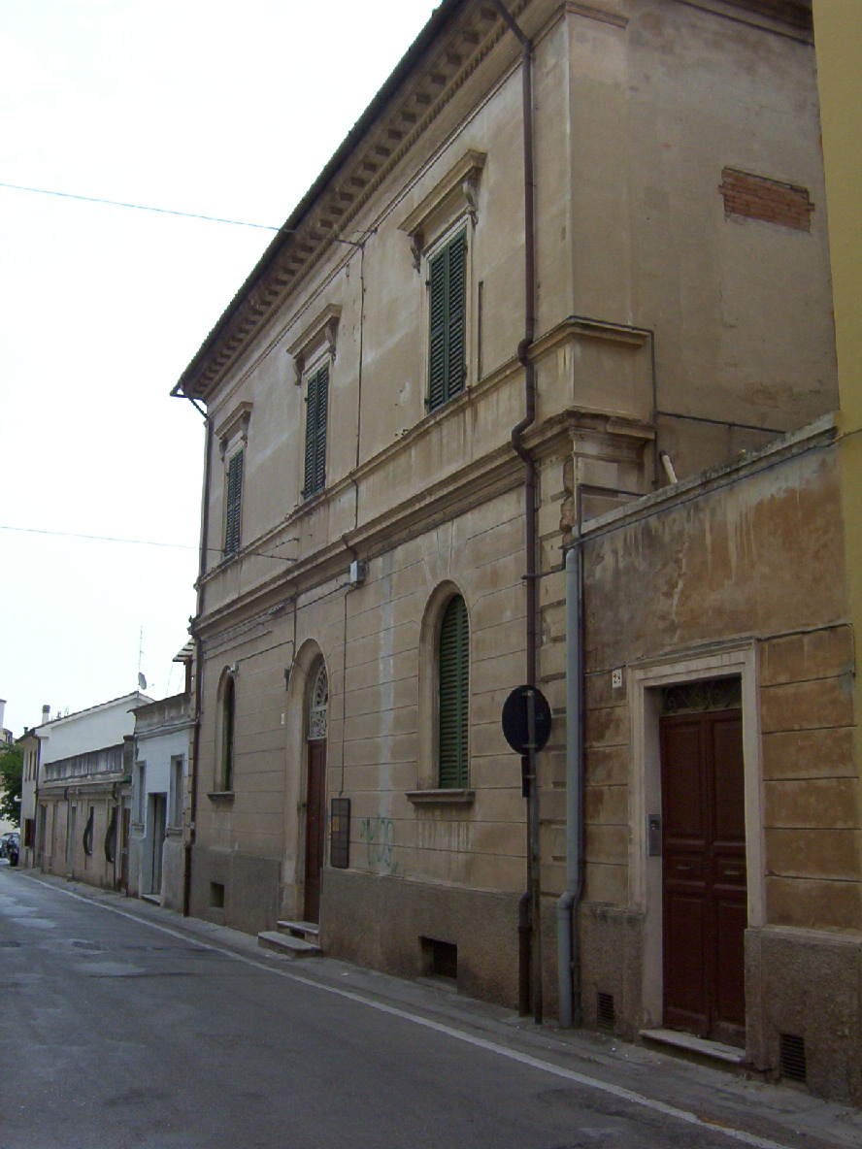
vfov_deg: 51.4
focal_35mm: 36
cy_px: 574
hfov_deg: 39.7
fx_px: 1195
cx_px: 431
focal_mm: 5.54
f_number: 5.24
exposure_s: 1/516
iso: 100
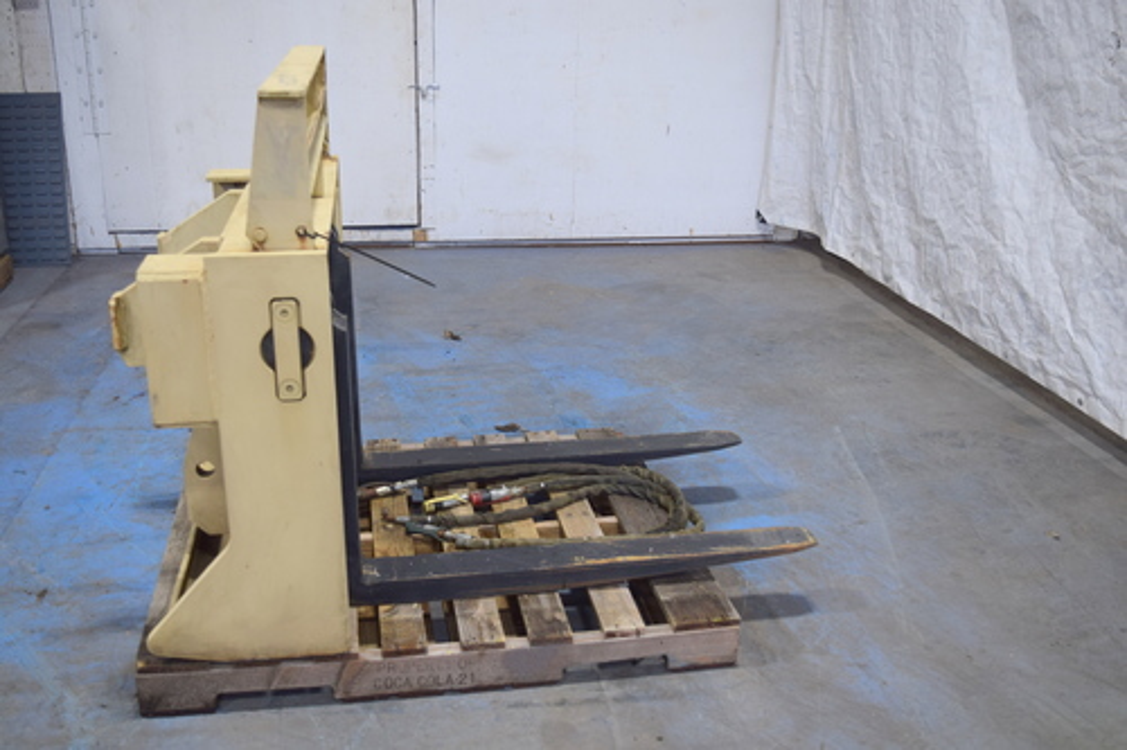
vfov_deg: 36.8
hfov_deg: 53.1
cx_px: 564
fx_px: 1127
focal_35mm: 36
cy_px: 375
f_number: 4.5
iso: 400
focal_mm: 24
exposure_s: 1/80
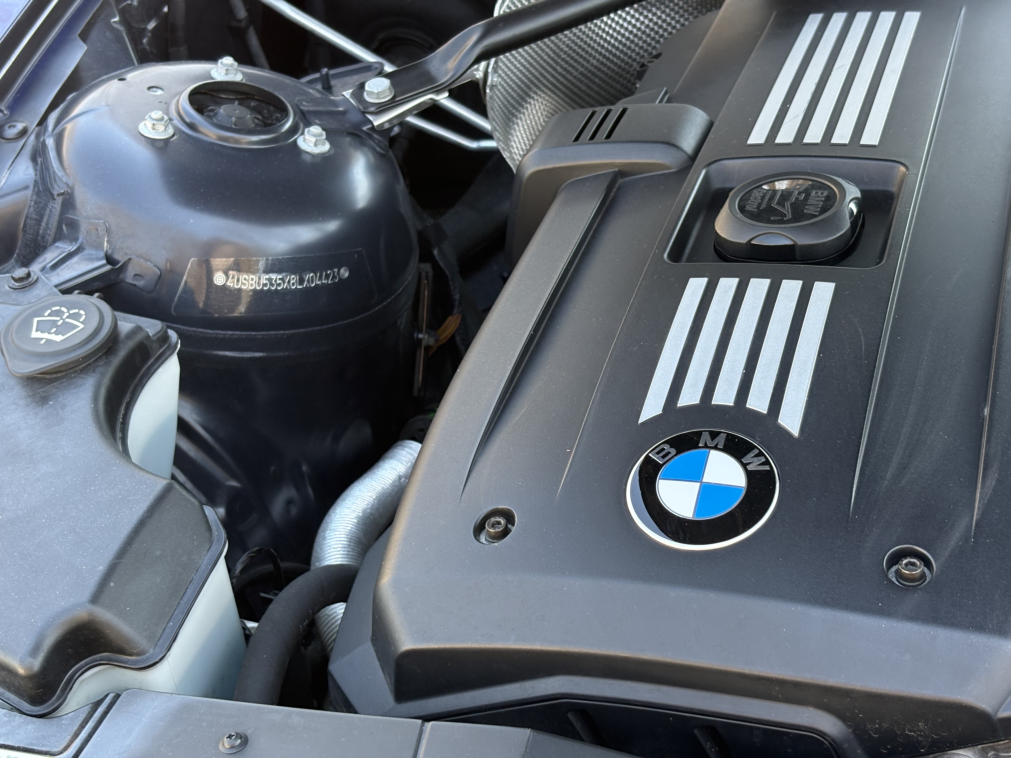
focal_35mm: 52
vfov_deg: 28.0
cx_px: 506
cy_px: 379
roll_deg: +5.2
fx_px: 1519
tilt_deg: -40.4
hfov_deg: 36.8
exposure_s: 1/182
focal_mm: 5.96
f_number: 1.6
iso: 80
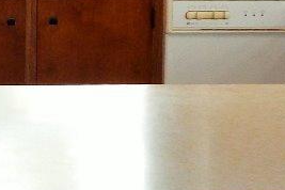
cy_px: -112
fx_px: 1021
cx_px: -27
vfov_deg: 10.2
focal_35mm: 129
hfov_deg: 15.5
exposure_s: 1/30
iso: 200
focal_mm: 4
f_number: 3
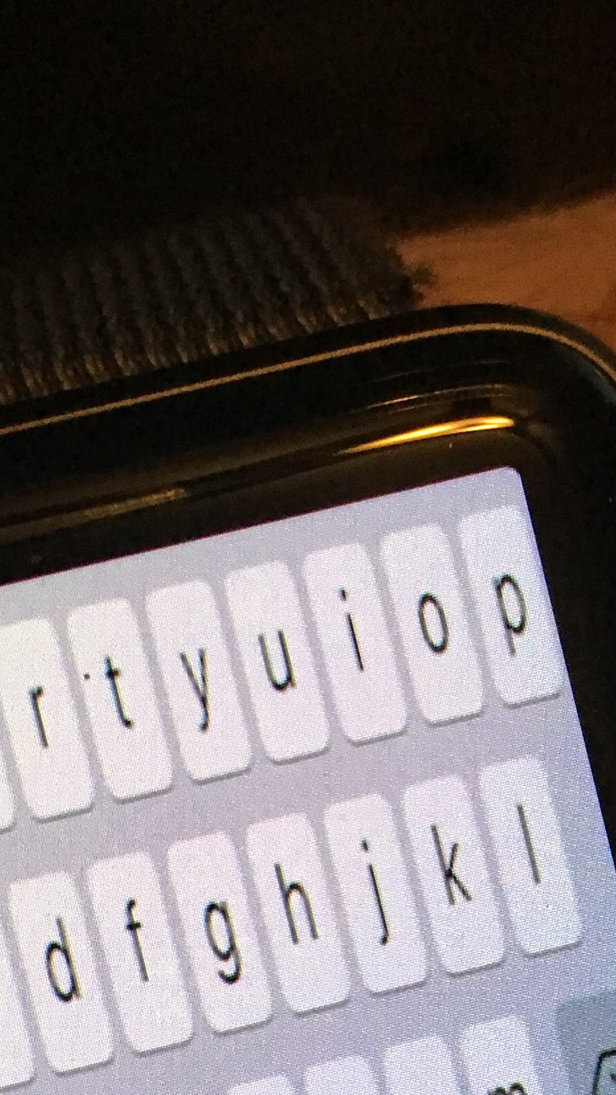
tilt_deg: -52.6
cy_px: 822
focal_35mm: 77
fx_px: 2235
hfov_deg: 15.7
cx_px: 370
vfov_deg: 27.1
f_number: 2.2
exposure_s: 1/30
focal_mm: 4.15
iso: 200
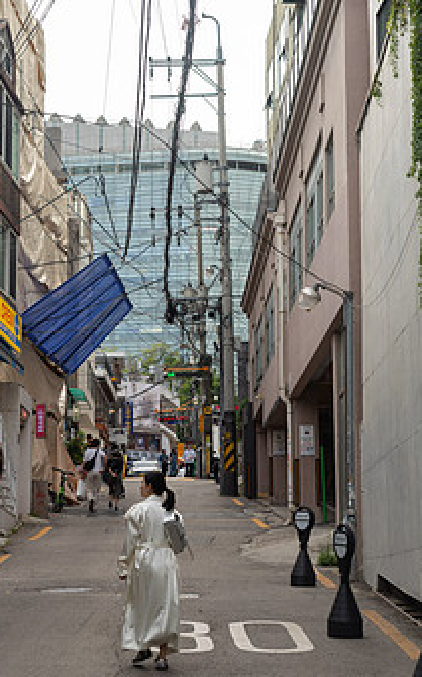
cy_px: 404
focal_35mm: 85
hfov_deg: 15.3
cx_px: 131
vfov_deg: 24.3
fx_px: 1566
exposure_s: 1/250
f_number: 3.5
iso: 64
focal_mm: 62
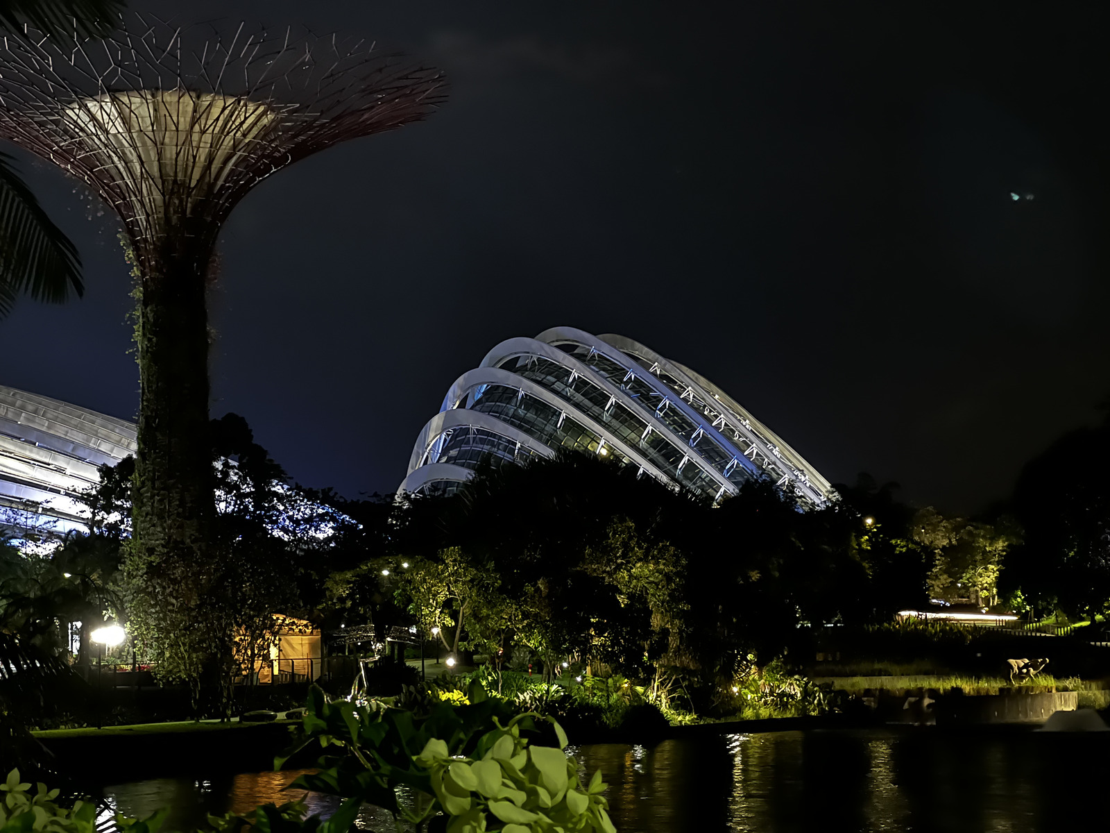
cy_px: 416
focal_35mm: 77
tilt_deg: +6.0
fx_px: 2469
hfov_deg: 25.3
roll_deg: +1.4
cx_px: 555
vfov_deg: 19.1
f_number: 2.8
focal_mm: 9
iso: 800
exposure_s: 1/4
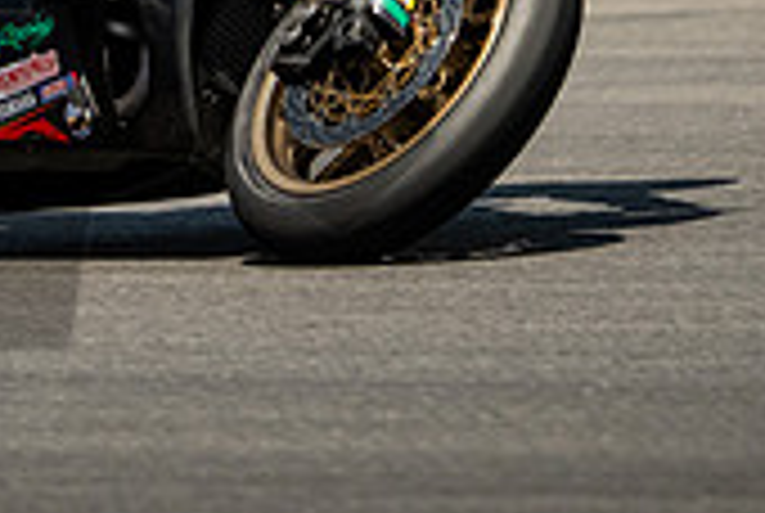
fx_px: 21755
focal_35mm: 1022
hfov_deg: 2.0
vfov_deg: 1.4
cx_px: 0
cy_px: -200
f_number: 2
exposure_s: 1/1000
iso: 1000
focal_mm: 200
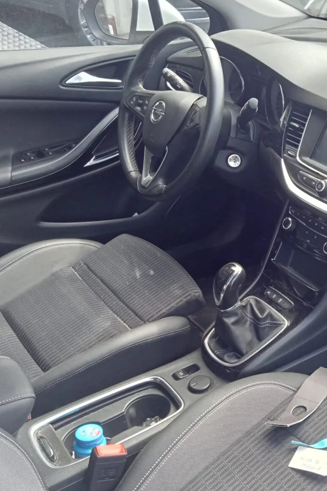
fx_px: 654
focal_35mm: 48
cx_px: 327
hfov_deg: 26.6
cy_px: 276
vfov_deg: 41.0
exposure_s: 1/100
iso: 181
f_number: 2.2
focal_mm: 3.46
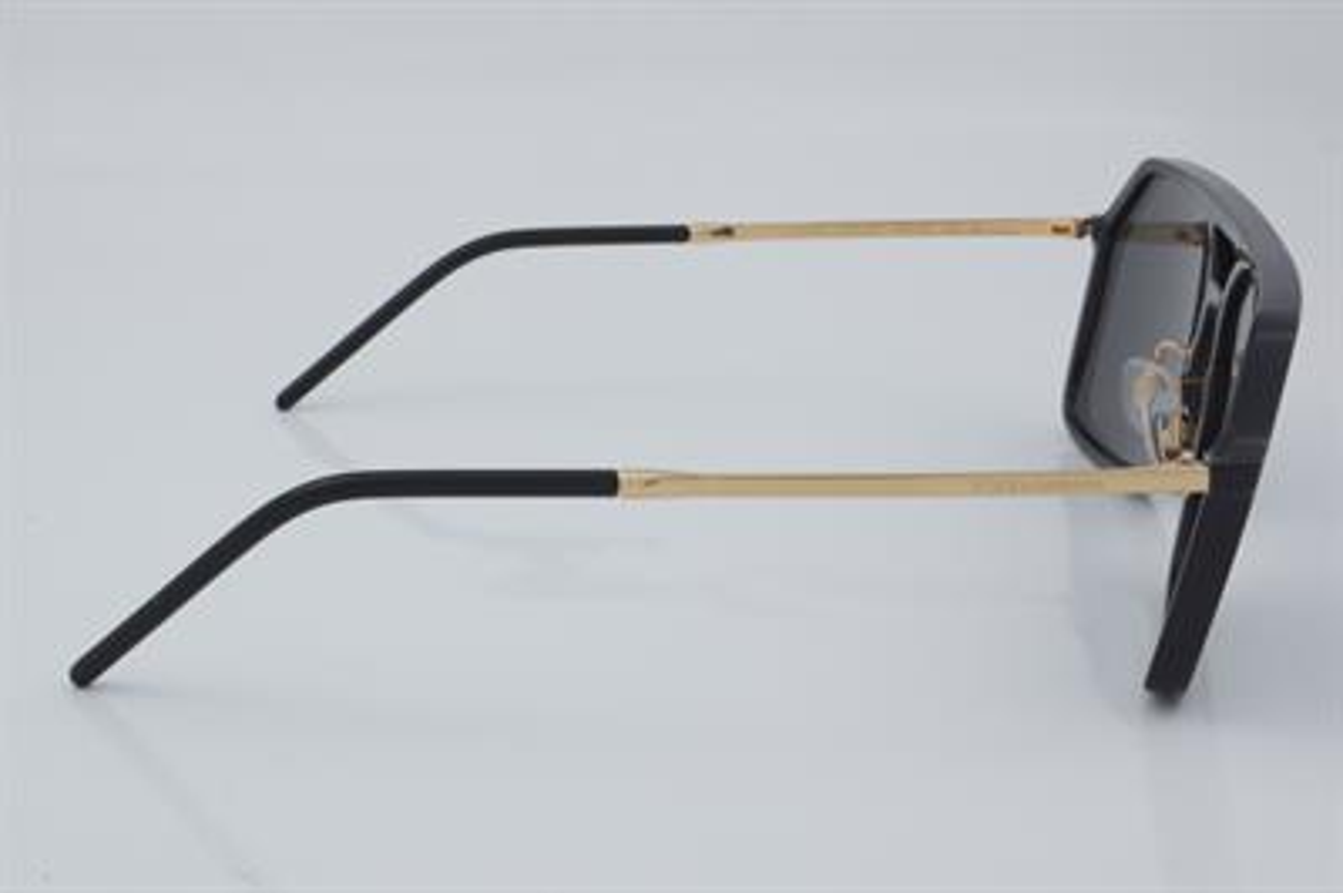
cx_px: 672
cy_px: 446
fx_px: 2796
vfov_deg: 18.2
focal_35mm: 75
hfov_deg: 27.0
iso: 100
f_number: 32
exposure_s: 1/4
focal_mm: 50
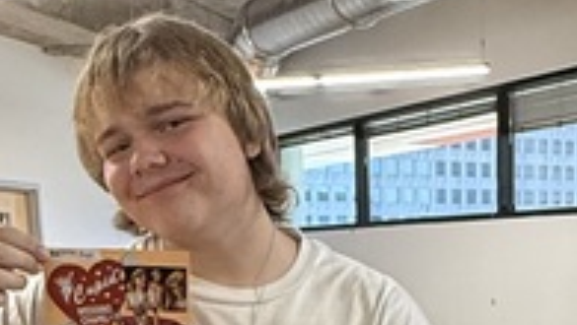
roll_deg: +0.9
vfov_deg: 13.9
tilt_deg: -12.0
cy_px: 532
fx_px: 1225
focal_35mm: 80
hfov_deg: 26.3
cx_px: 394
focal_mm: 2.22
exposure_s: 1/120
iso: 250
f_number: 2.2
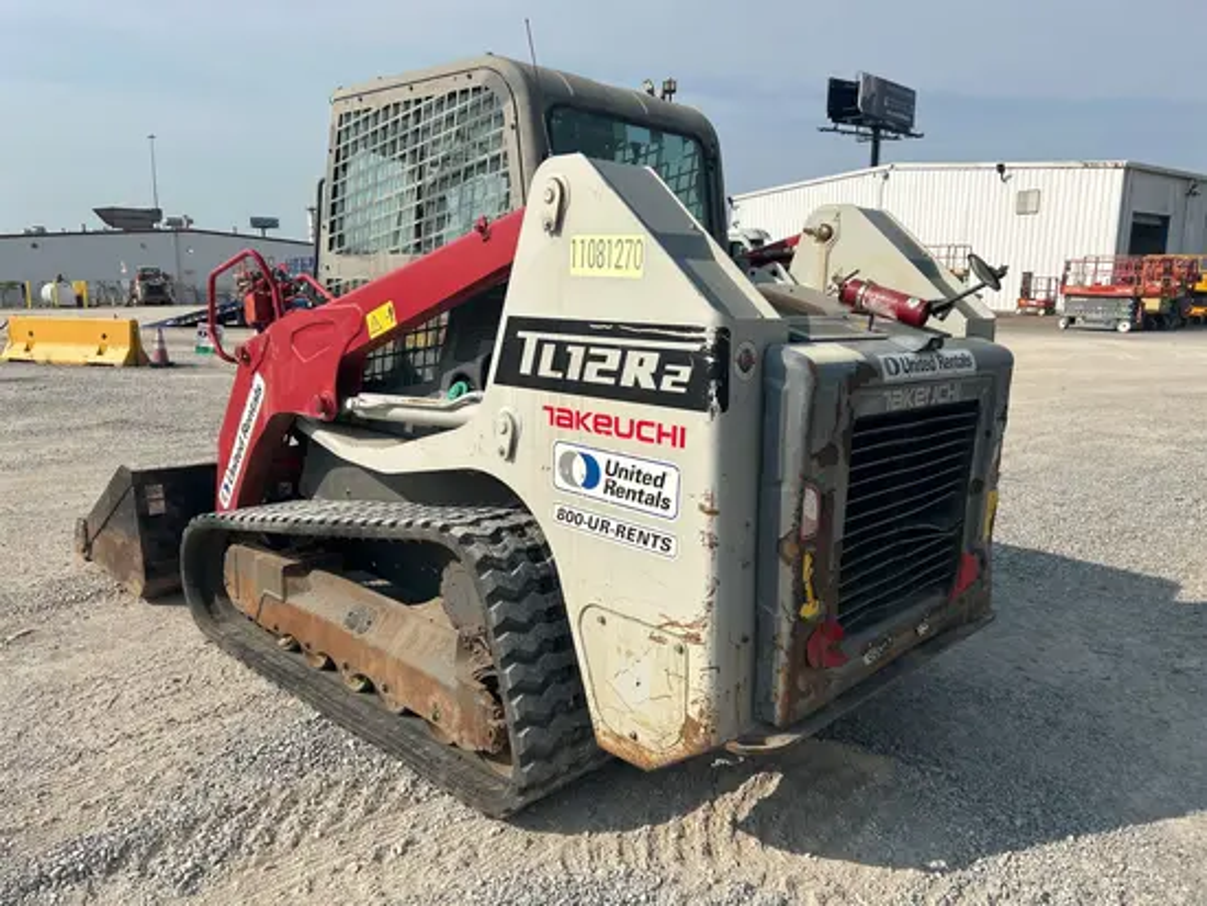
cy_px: 453
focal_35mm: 26
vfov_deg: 53.1
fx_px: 907
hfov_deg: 67.3
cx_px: 604
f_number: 1.5
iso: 50
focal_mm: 5.7
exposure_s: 1/6579
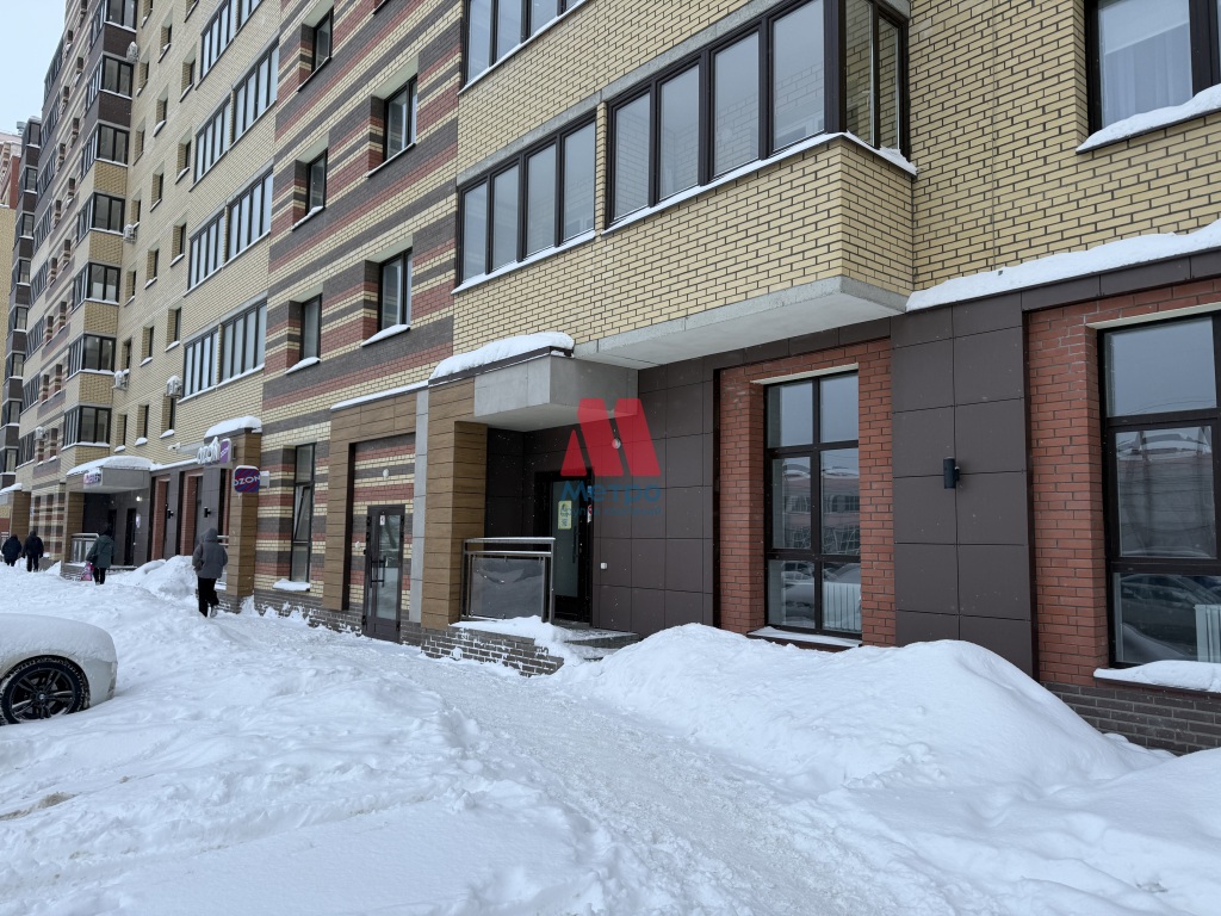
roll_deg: -0.6
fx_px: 847
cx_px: 610
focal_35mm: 24
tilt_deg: +6.6
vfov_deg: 56.8
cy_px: 458
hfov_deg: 71.6
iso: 80
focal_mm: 6.76
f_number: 1.78
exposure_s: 1/322
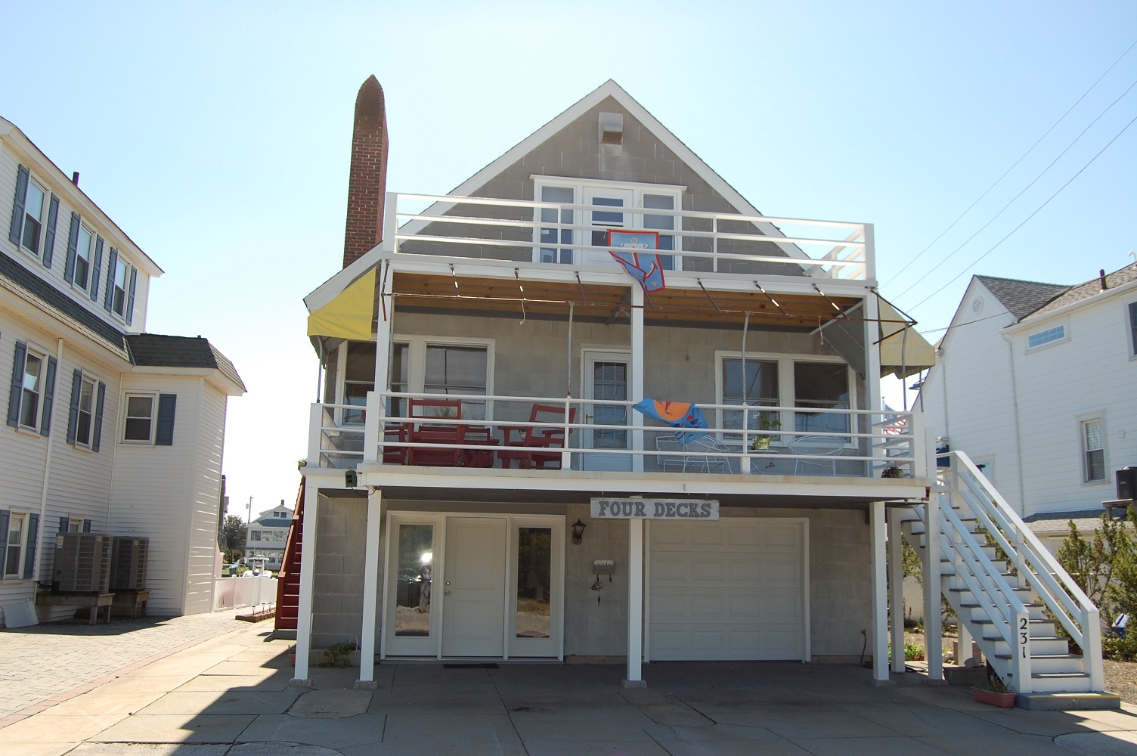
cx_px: 568
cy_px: 378
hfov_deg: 62.0
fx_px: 947
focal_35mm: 30
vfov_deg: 43.5
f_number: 6.3
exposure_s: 1/500
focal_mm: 20
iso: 200
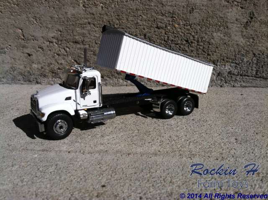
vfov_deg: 40.6
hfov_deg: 52.7
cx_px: 134
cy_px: 100
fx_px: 271
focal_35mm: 35
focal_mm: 3.85
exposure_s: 1/3750
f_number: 2.8
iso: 80
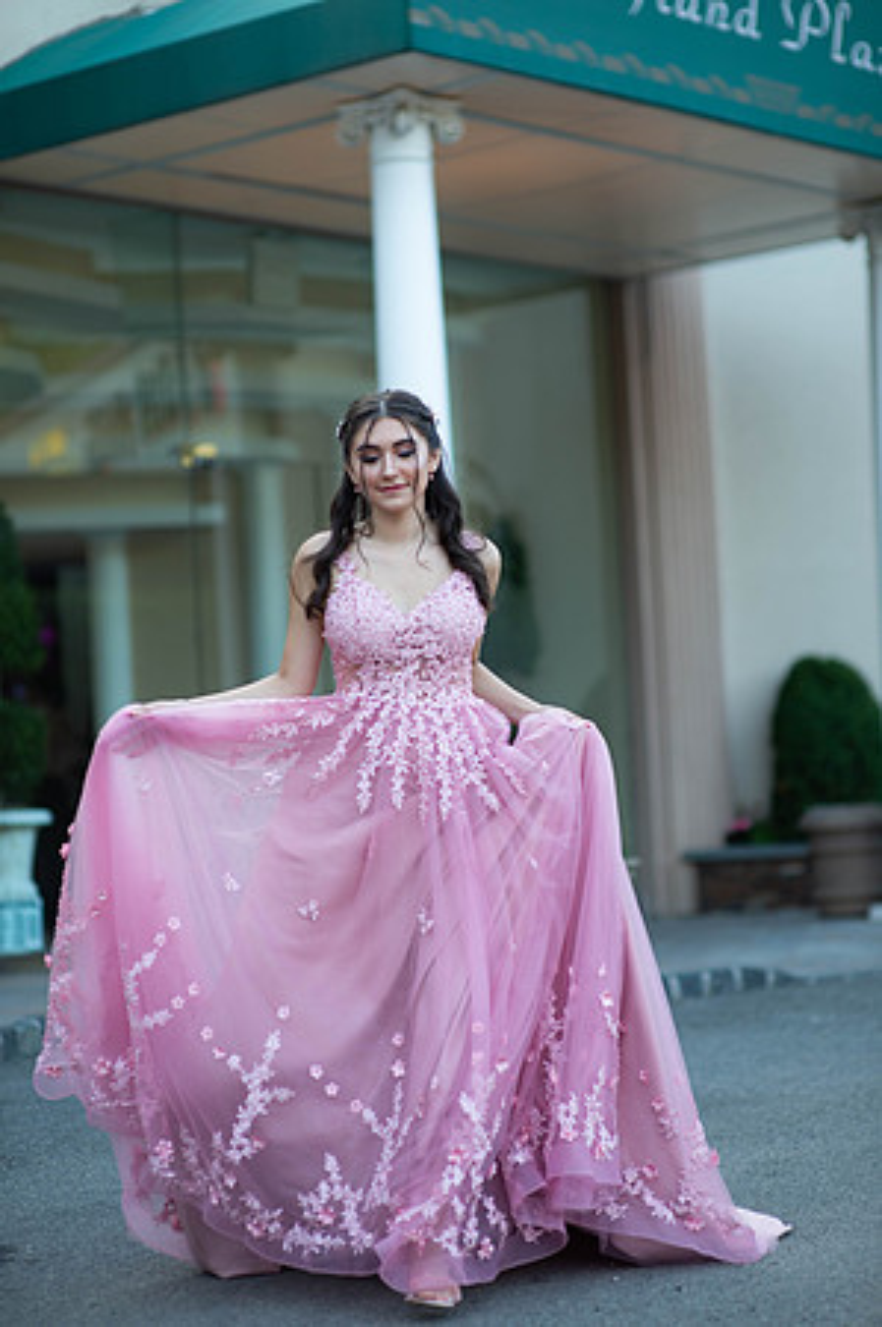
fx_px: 3131
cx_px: 441
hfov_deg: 16.0
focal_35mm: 85
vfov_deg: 23.9
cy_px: 664
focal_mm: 85
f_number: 2
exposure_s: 1/640
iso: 250
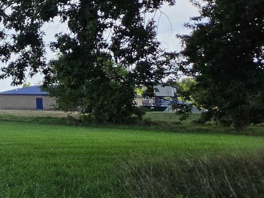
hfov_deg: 20.7
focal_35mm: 53
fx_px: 404
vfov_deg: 27.0
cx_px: -237
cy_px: 39
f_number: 1.9
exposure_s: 1/1252
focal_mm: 2.2
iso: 32
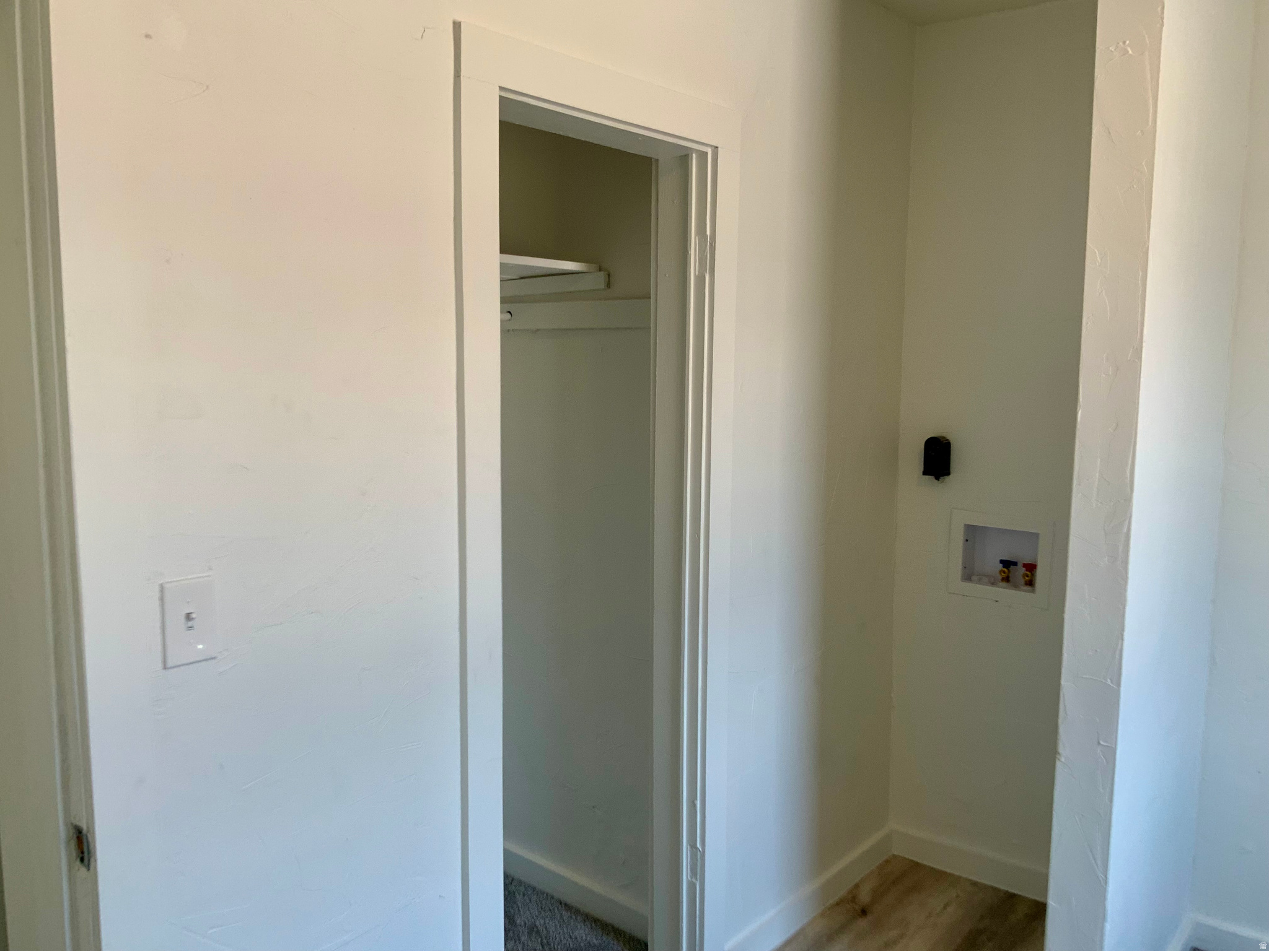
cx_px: 634
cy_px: 476
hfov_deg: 61.7
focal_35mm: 29
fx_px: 1063
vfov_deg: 48.2
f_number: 1.8
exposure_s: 1/120
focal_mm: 3
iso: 40
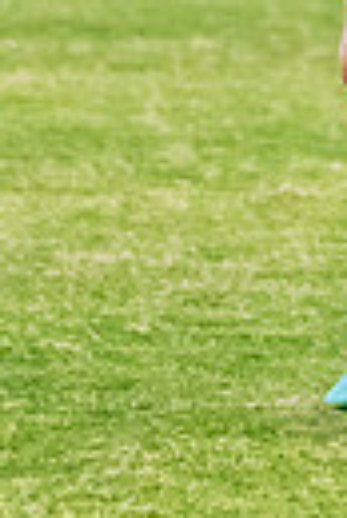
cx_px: 567
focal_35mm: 1105
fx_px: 15933
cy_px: -460
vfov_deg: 1.9
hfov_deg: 1.2
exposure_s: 1/1600
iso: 4500
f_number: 4
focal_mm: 180
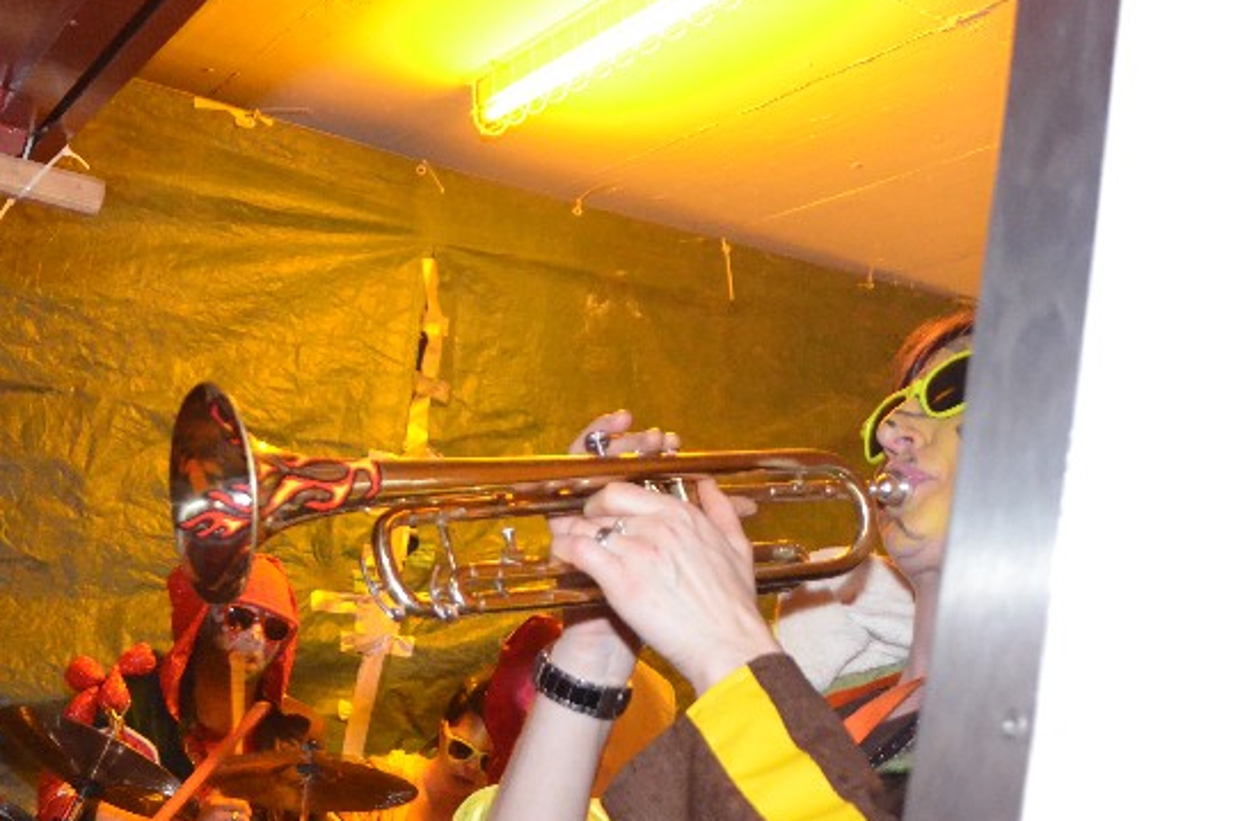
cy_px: 414
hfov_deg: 37.6
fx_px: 1753
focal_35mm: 51
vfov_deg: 26.4
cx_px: 261
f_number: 4
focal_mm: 18
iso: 3200
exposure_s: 1/60
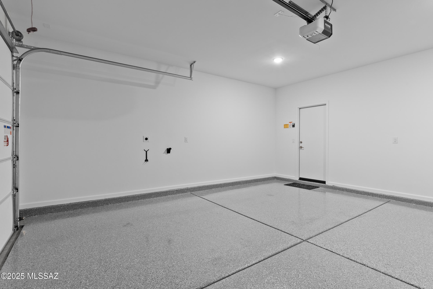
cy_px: 144
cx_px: 216
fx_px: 205
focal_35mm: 17
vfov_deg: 70.5
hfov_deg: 93.2
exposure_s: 3.2
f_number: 8
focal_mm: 17
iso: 400
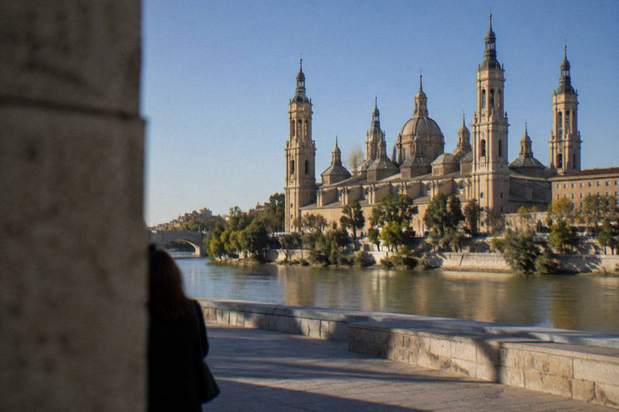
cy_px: 206
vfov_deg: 27.5
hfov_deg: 40.4
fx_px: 842
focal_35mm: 49
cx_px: 310
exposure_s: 1/640
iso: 400
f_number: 5.6
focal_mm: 49
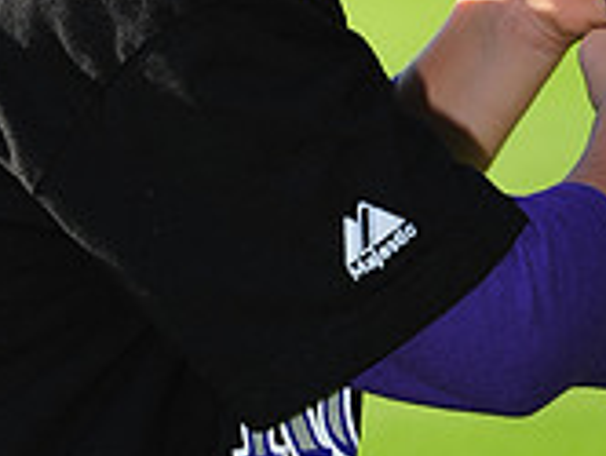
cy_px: -310
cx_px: 274
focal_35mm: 453
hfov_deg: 4.4
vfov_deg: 3.3
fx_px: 7942
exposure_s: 1/500
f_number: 5
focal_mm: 135
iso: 200
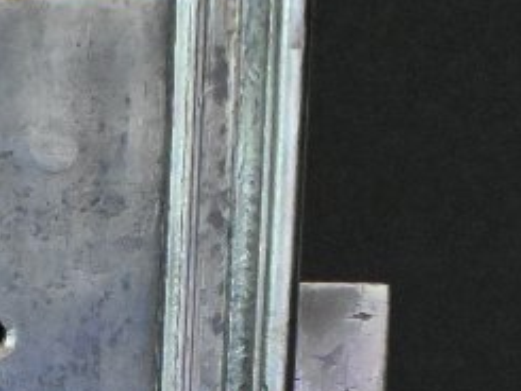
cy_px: 812
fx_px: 2123
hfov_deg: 13.2
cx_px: -276
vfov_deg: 9.7
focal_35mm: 141
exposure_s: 1/50
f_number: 3.8
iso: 12800
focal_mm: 20
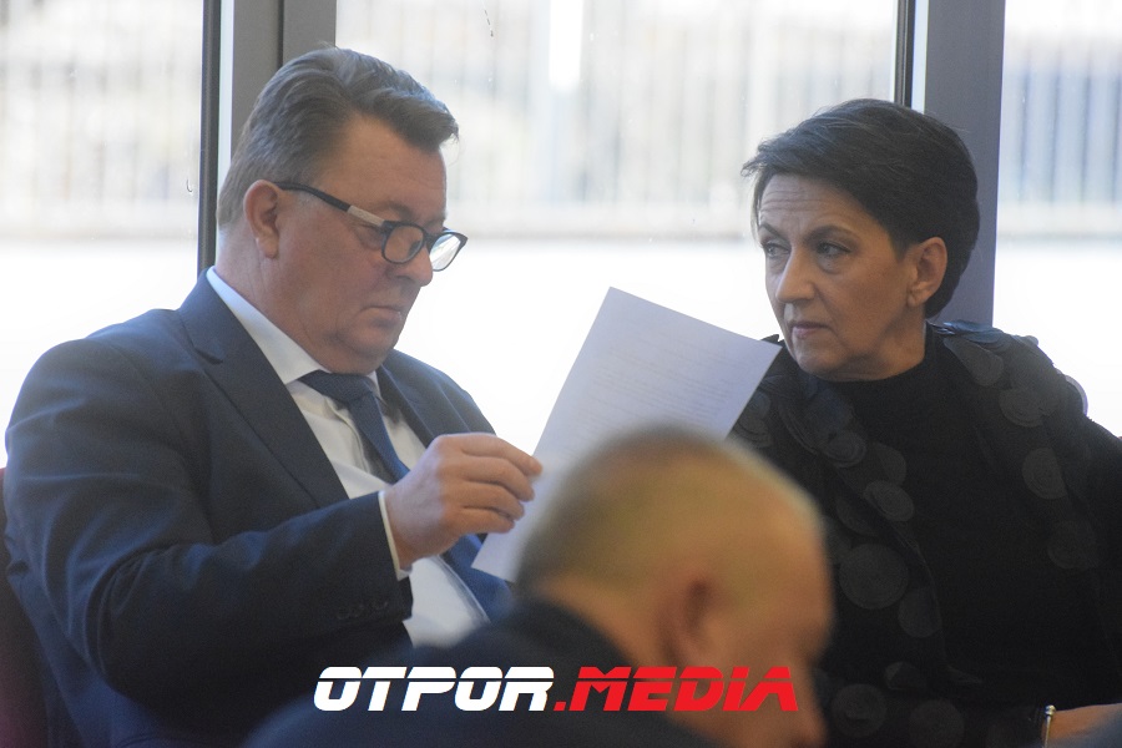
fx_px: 10284
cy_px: 374
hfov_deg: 6.2
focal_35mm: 330
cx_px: 561
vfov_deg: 4.2
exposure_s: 1/320
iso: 6400
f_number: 5.3
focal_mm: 220
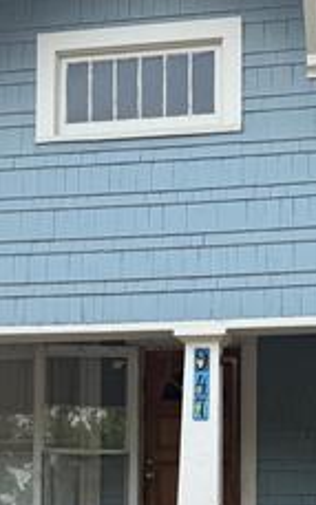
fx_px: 979
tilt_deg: +2.4
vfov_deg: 27.5
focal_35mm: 71
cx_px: 210
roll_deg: -0.7
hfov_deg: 18.3
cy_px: 491
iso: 80
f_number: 1.78
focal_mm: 6.76
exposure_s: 1/1271
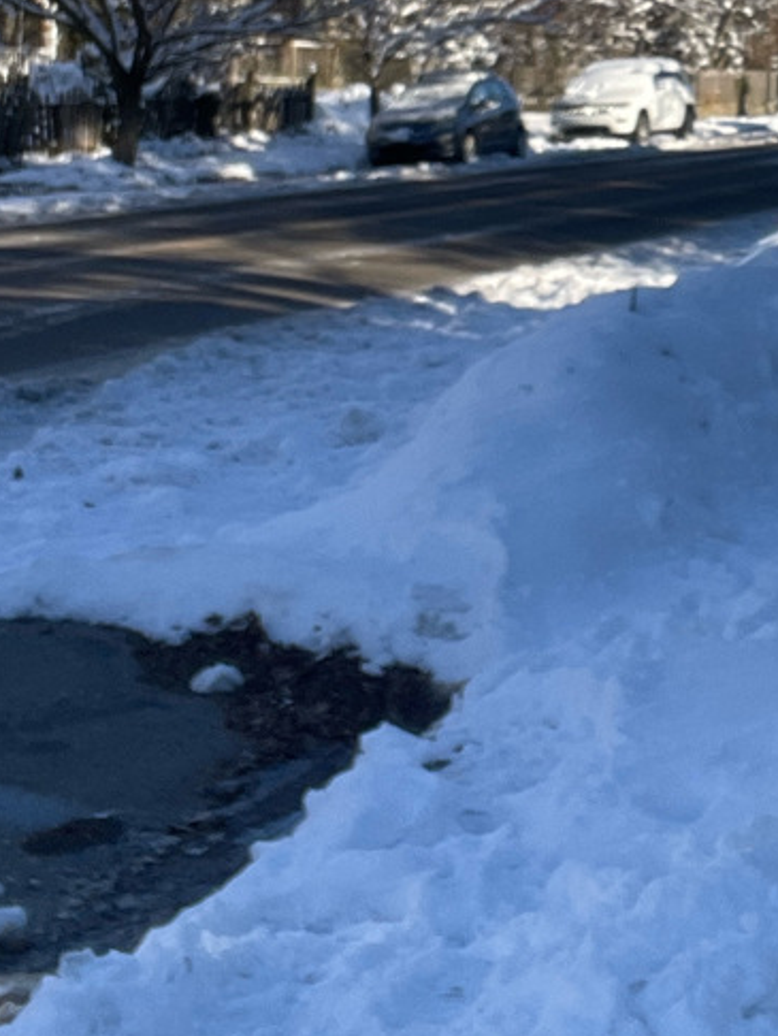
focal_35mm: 74
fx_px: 2216
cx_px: 776
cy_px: 9
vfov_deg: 25.1
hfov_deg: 19.4
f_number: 2.2
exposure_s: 1/900
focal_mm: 2.71
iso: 25
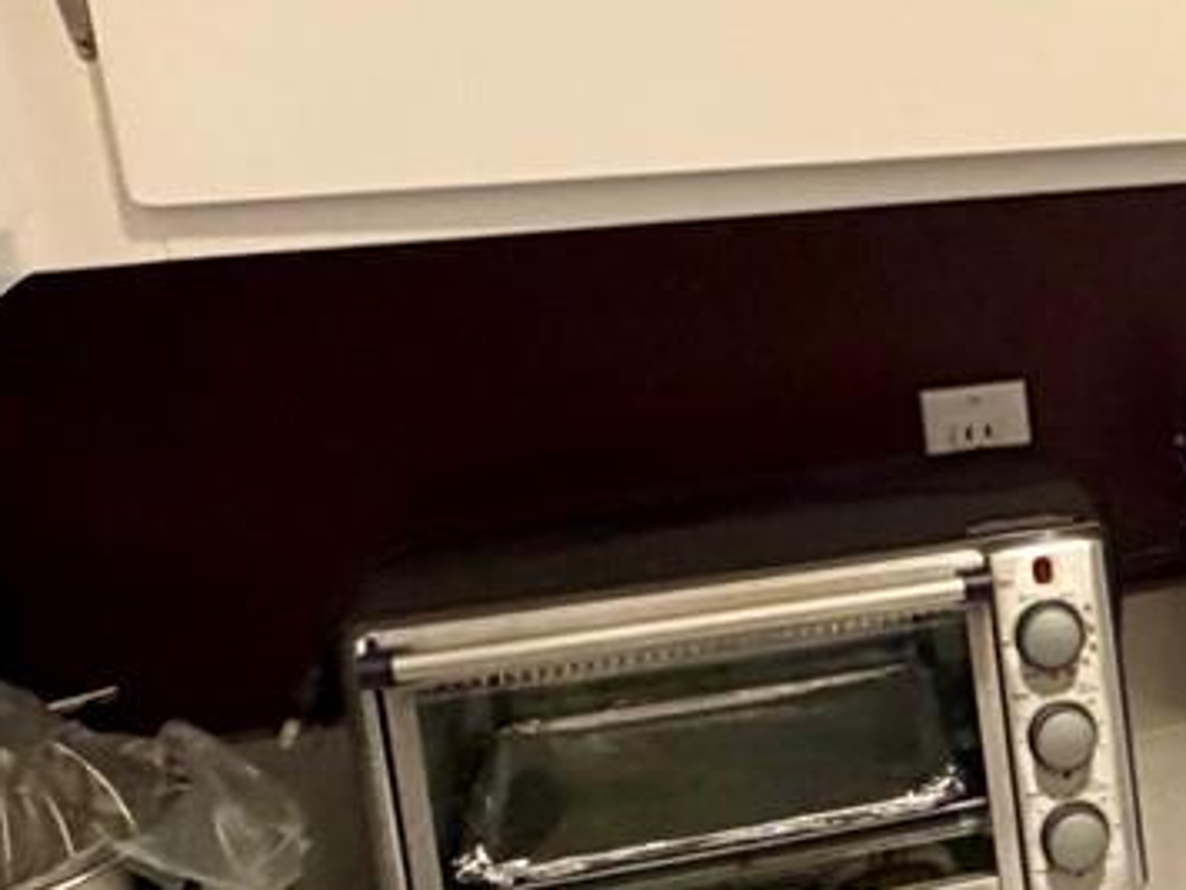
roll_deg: +0.2
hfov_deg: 24.5
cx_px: 1739
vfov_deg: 23.3
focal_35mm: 63
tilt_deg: -15.0
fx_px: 2158
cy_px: 423
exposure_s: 1/60
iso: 250
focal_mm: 2.22
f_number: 2.2
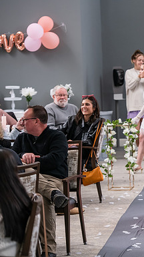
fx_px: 1204
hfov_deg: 6.8
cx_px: 183
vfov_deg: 12.2
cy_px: 128
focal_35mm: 177
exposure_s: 1/200
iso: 1600
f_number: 3.5
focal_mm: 112
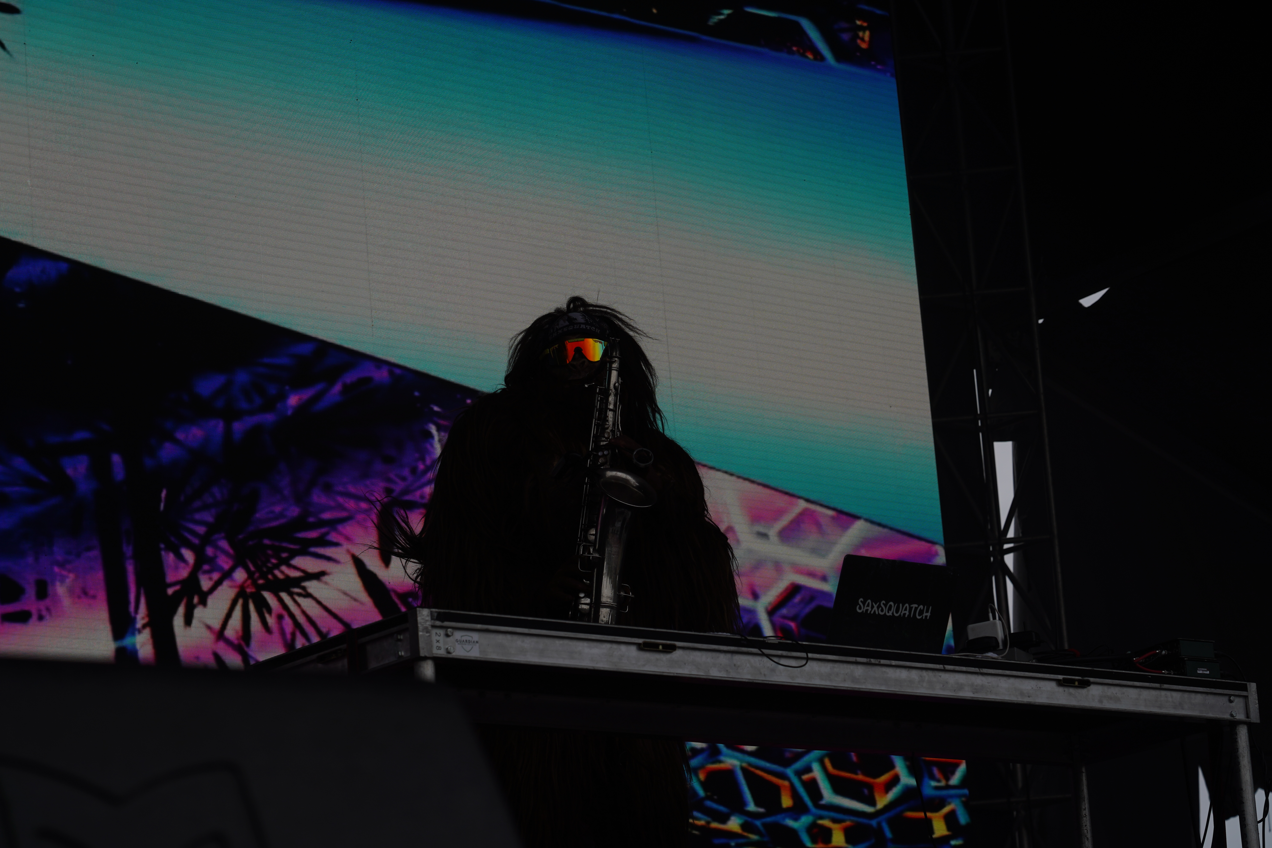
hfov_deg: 19.5
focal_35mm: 105
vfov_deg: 13.0
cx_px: 636
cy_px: 424
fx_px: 3710
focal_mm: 105
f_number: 7.1
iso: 100
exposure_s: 1/400
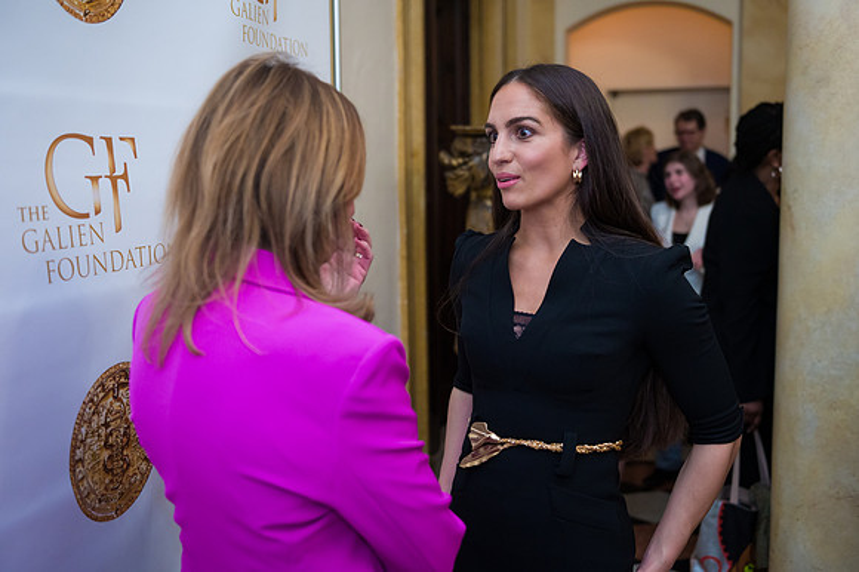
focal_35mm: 40
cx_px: 430
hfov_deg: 48.0
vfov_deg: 33.0
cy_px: 271
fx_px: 964
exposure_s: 1/200
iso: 1600
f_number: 3.2
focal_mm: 38
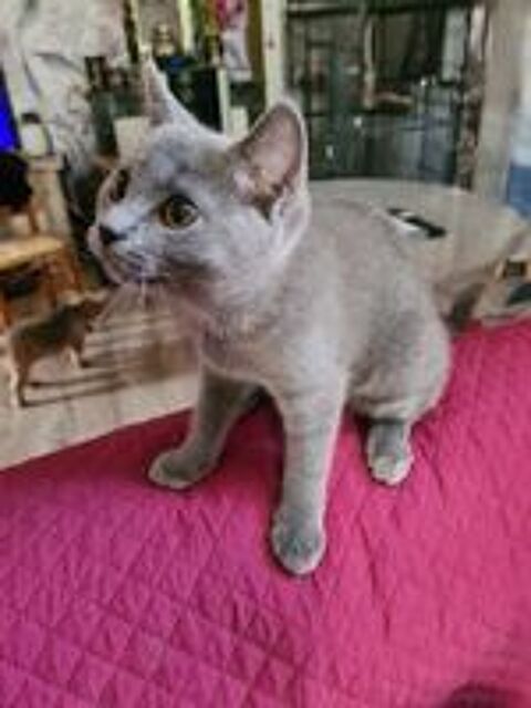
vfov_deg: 67.3
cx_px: 266
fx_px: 532
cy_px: 354
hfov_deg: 53.1
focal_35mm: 26
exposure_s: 1/25
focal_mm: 5.4
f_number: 1.8
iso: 640
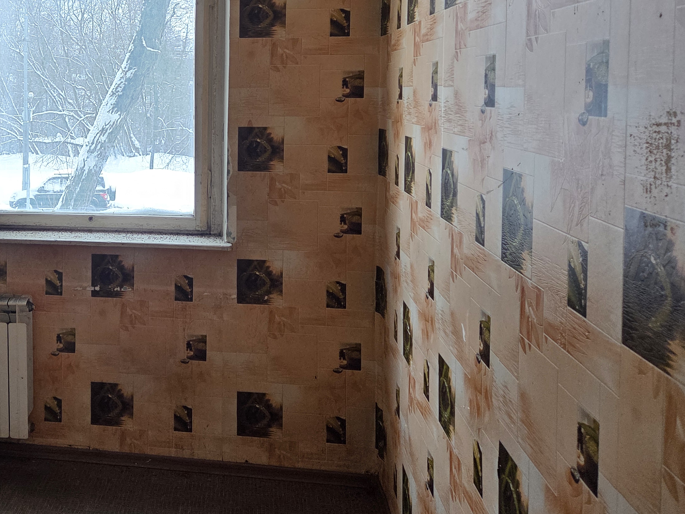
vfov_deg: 33.7
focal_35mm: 42
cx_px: 97
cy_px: 134
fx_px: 831
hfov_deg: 41.9
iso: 125
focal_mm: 5.4
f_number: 1.8
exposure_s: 1/100
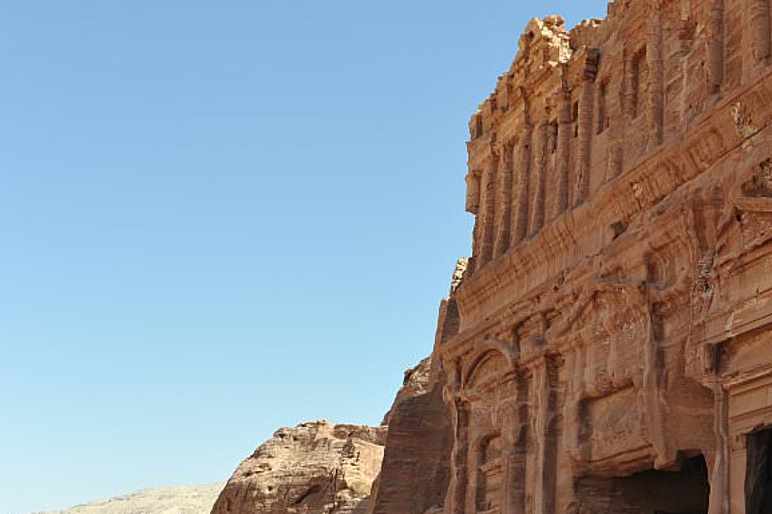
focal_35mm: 53
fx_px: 1136
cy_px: 335
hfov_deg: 36.5
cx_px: 595
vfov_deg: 25.4
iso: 200
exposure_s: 1/250
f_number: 8
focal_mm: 34
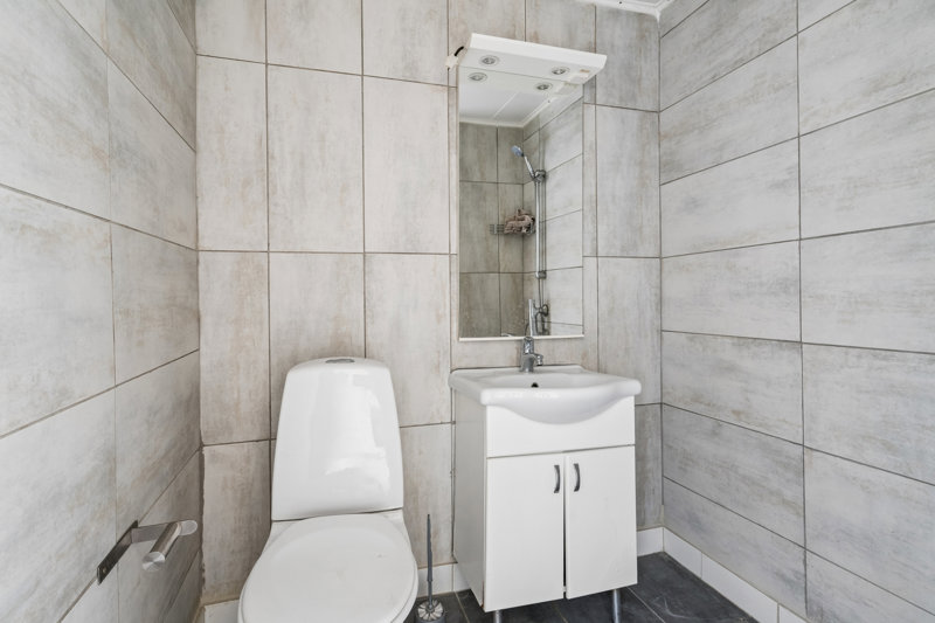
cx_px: 468
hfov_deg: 93.3
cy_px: 312
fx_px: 441
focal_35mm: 17
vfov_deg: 70.4
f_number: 7.1
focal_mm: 17
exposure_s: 1/4
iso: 800
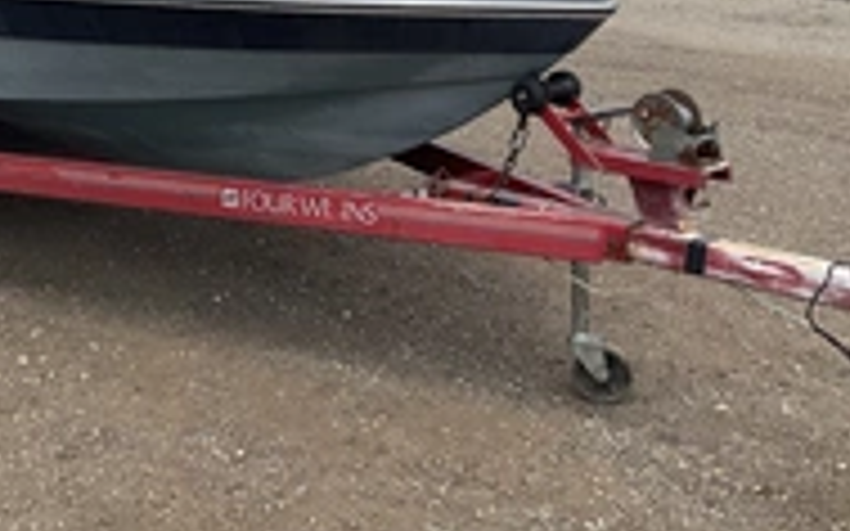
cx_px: 247
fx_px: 1505
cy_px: 54
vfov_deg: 19.6
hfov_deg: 31.2
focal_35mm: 65
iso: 25
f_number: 1.8
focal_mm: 3
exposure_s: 1/1534
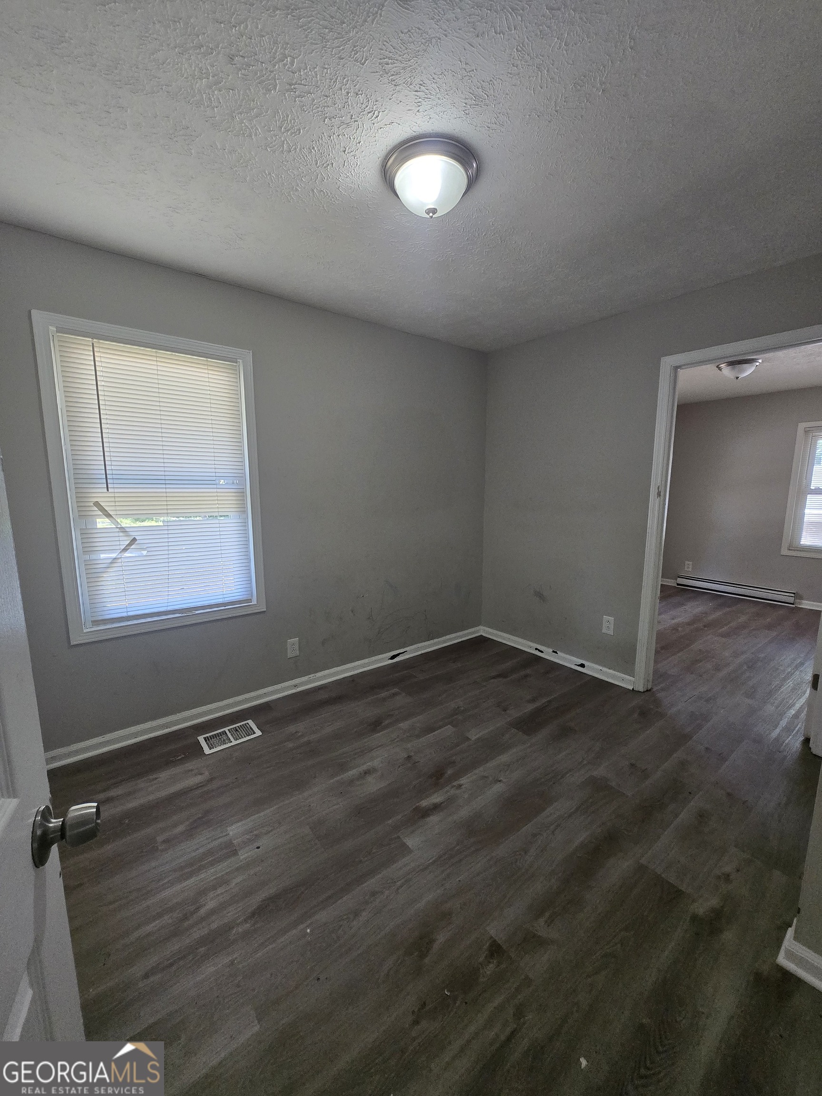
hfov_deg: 89.9
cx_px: 411
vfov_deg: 106.2
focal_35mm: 13
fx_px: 412
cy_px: 548
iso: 250
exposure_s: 1/60
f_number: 2.2
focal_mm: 1.7
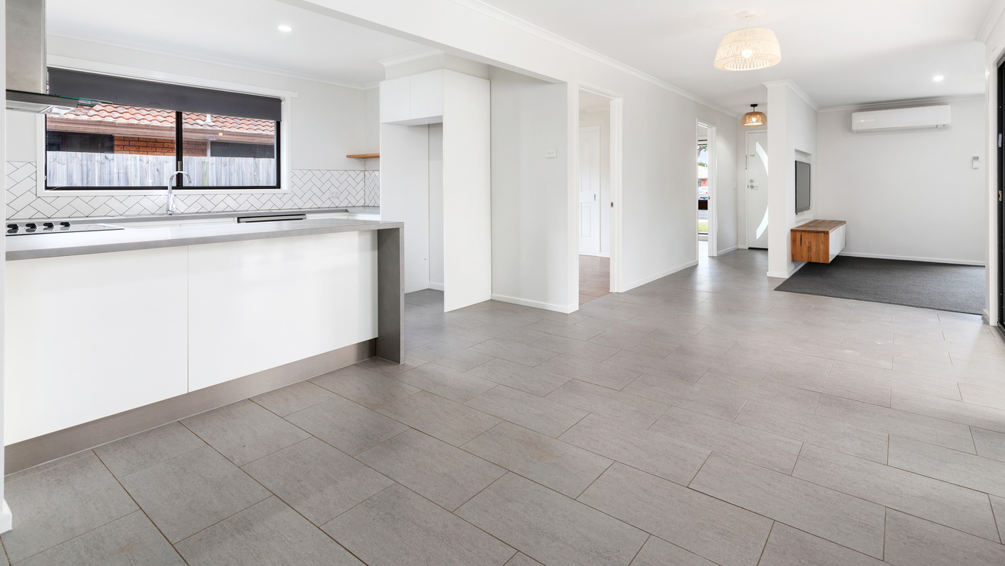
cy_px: 188
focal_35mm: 18
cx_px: 562
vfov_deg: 59.6
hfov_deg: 92.2
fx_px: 480
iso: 125
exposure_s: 1/2
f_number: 8
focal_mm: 14
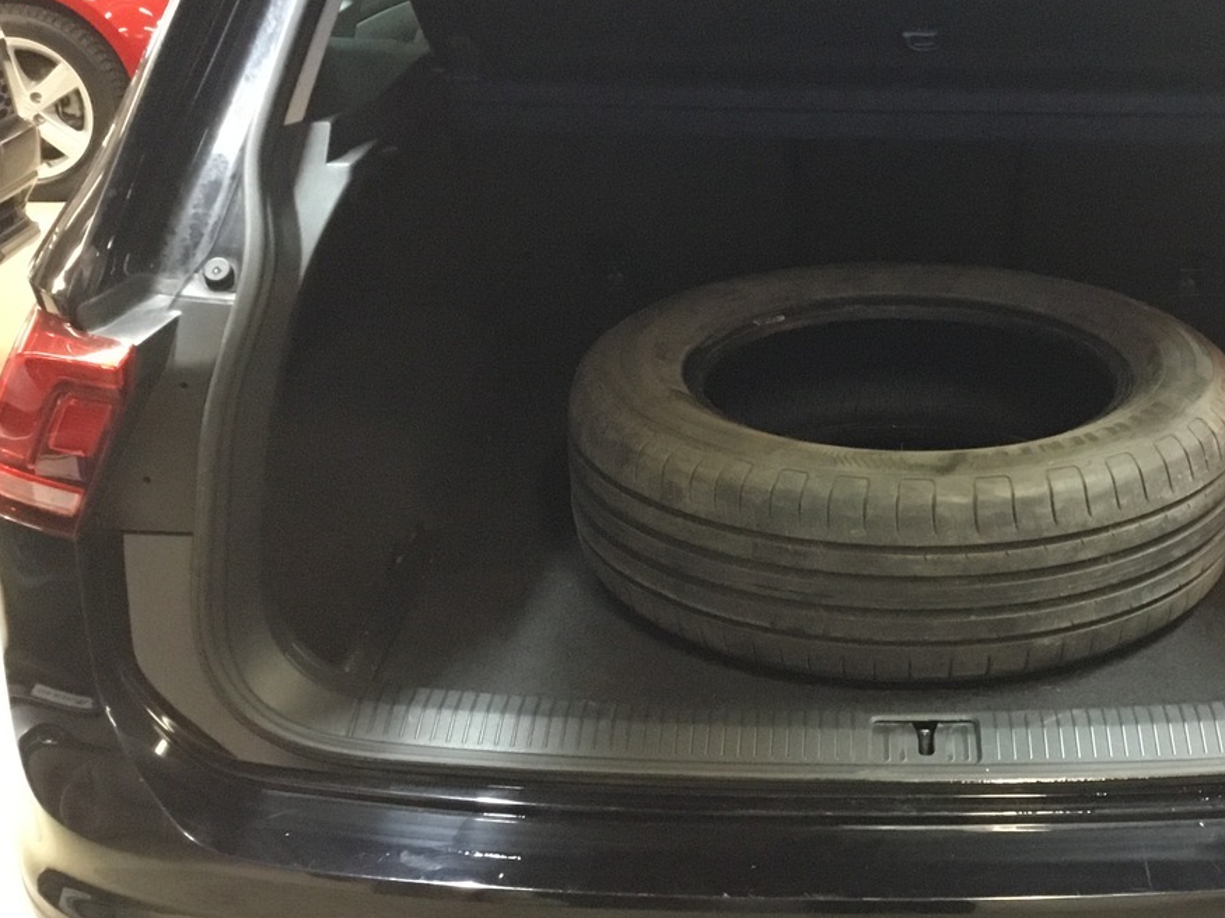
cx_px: 914
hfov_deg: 36.6
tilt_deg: -21.7
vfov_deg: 28.5
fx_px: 1805
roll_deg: -0.1
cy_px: 431
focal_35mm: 51
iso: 250
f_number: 2.4
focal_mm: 3.3
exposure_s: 1/17
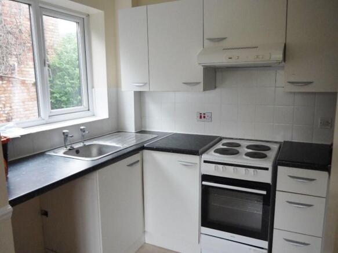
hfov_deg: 63.5
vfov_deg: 49.7
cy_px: 126
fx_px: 273
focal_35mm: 28
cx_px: 169
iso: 800
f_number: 3.5
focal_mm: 14
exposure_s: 1/60
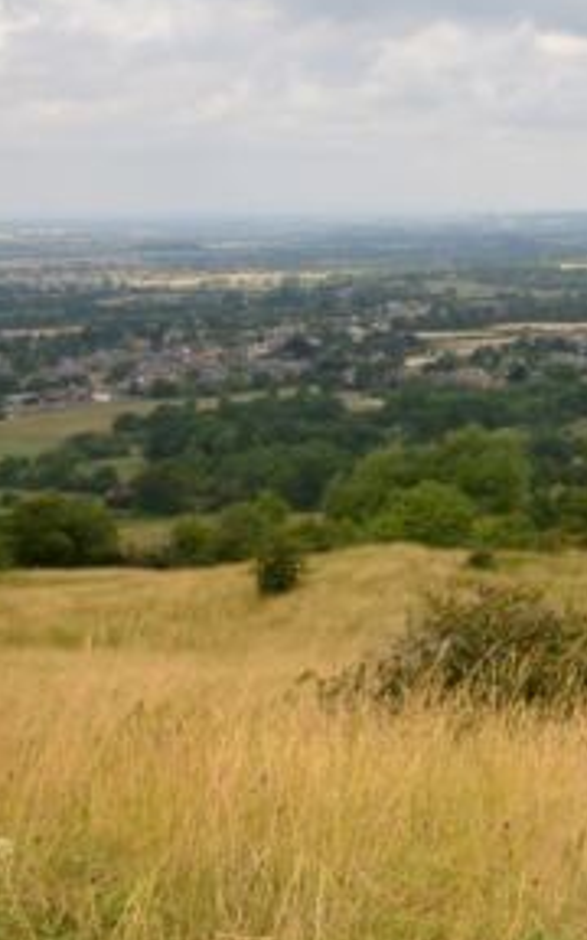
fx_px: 1561
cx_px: 874
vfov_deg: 33.5
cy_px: 465
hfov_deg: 18.8
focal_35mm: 61
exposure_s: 1/125
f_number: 16
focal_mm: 18
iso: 200
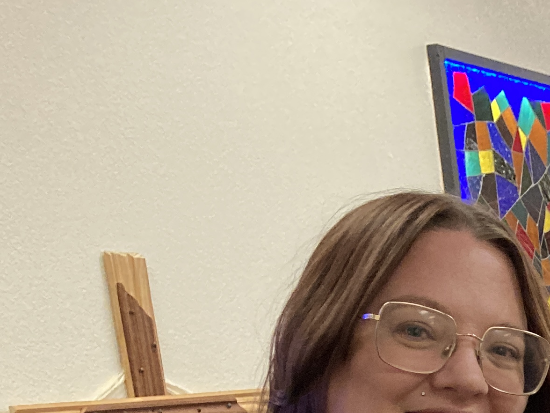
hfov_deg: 17.5
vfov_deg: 14.1
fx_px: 1525
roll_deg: +3.8
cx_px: 912
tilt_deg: -13.1
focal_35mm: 96
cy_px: 684
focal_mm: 3.99
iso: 250
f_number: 1.8
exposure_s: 1/60
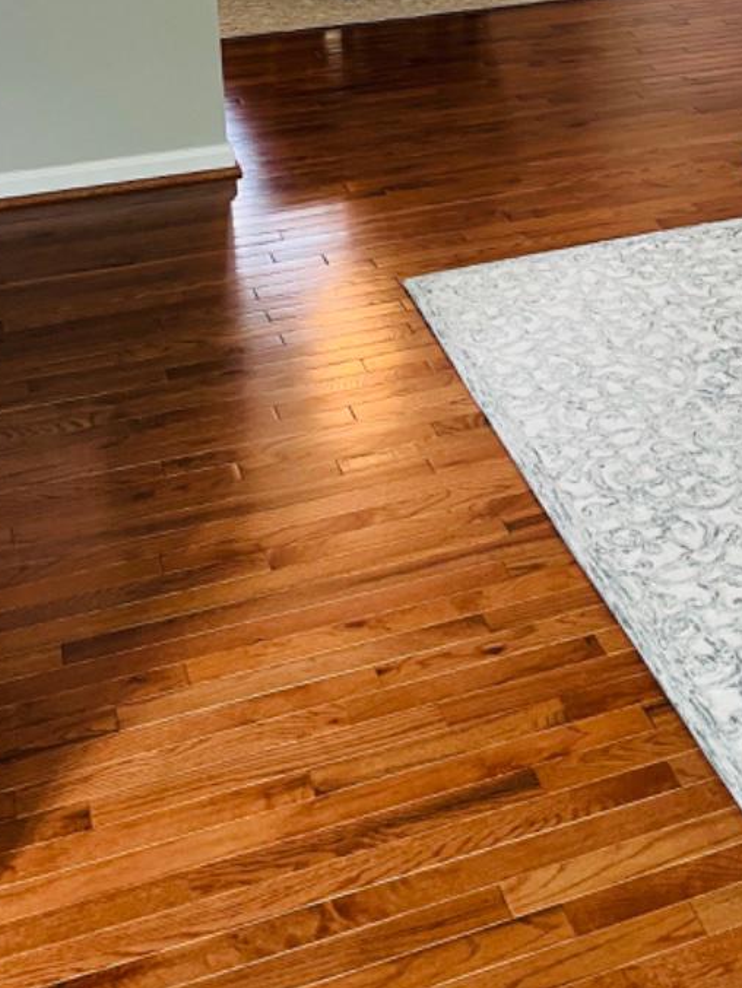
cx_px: 656
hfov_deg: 24.2
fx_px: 1686
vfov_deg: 30.5
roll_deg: +0.0
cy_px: 16
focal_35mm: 59
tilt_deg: -17.1
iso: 125
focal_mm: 5.1
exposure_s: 1/60
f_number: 1.6
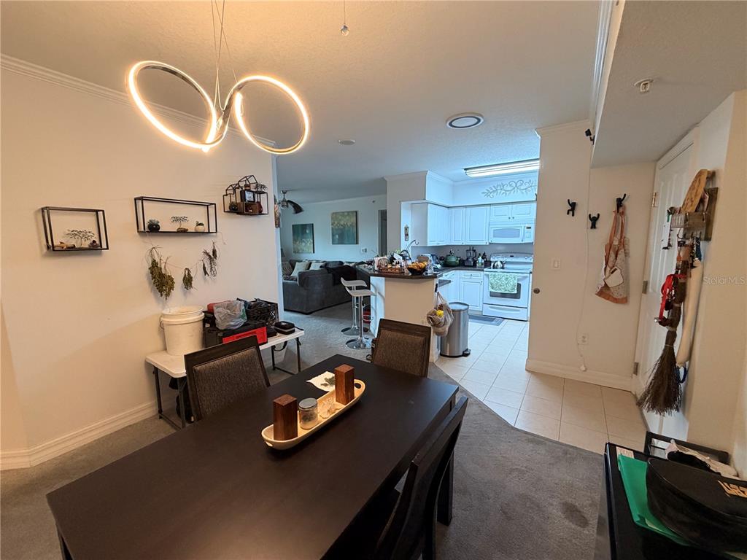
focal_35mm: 14
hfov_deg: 102.1
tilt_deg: -7.5
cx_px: 374
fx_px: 302
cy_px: 280
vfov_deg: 85.7
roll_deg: +0.4
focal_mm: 2.22
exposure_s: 1/60
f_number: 2.2
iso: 250
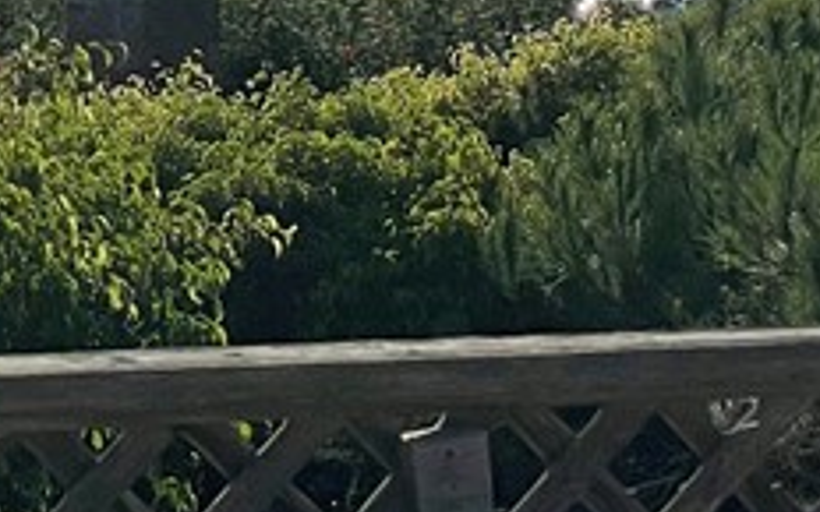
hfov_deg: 8.5
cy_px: -212
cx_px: -166
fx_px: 5430
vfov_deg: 5.4
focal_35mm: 243
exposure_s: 1/9524
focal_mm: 6
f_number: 2
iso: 32
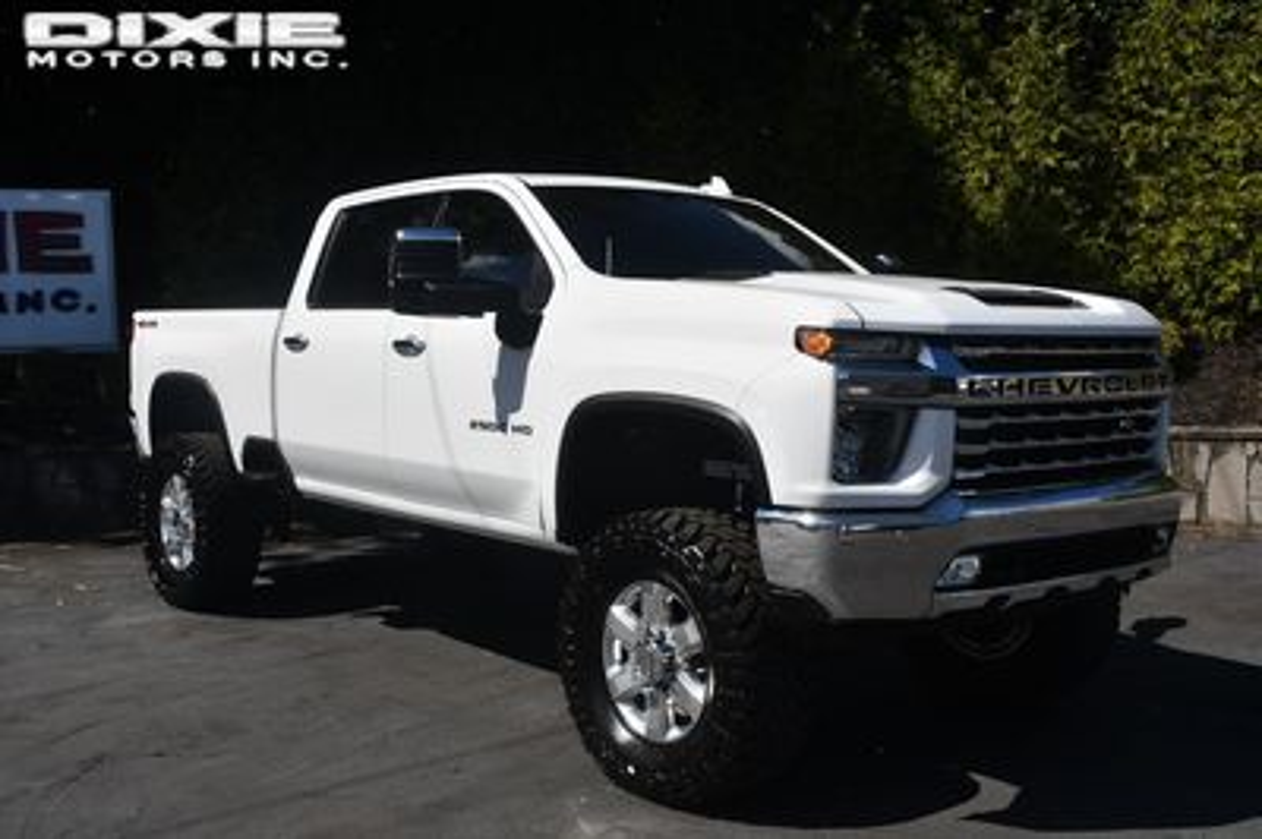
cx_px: 631
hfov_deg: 49.6
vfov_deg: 34.2
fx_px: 1366
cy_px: 420
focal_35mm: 39
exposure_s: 1/400
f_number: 10
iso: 100
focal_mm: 26
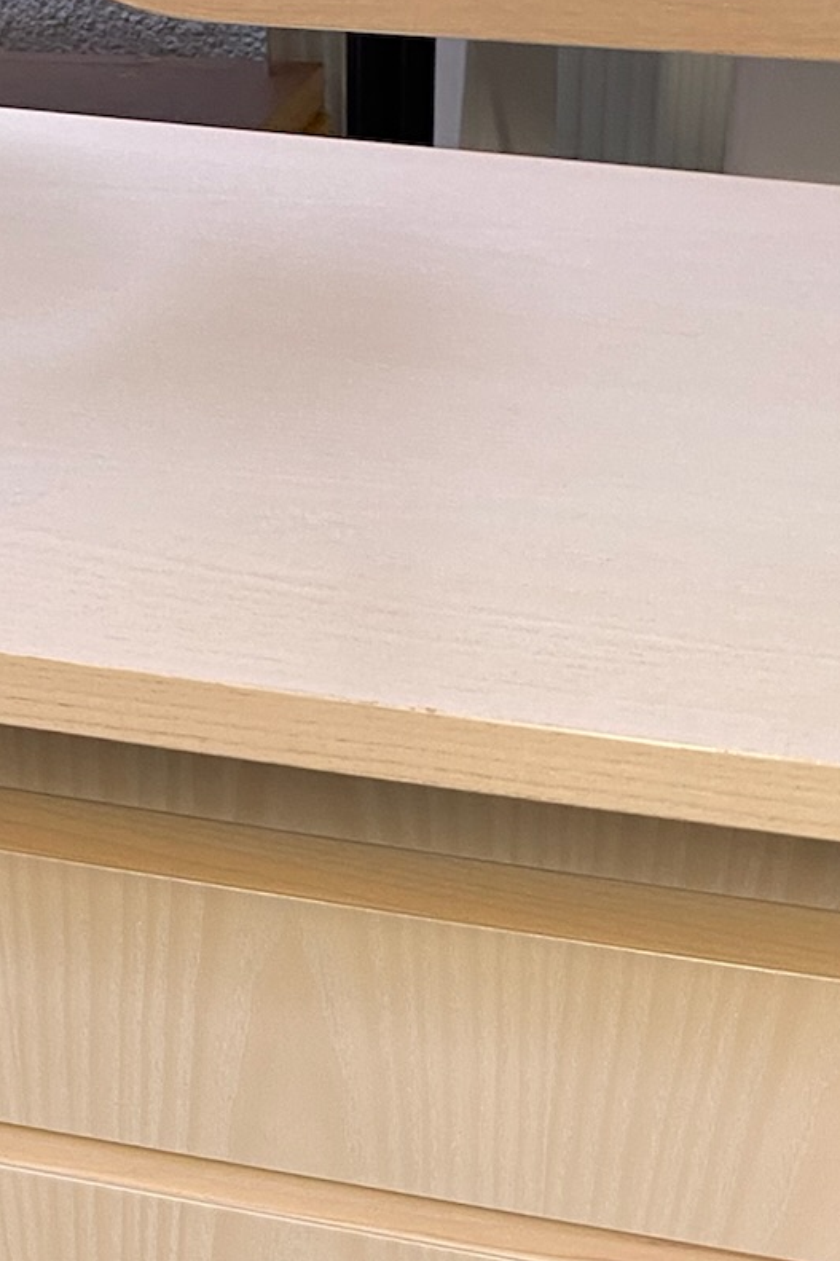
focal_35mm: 70
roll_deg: +0.2
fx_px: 2451
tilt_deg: -37.0
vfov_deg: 26.9
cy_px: 1330
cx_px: 379
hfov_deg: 19.4
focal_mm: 4.25
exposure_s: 1/50
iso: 80
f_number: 1.8
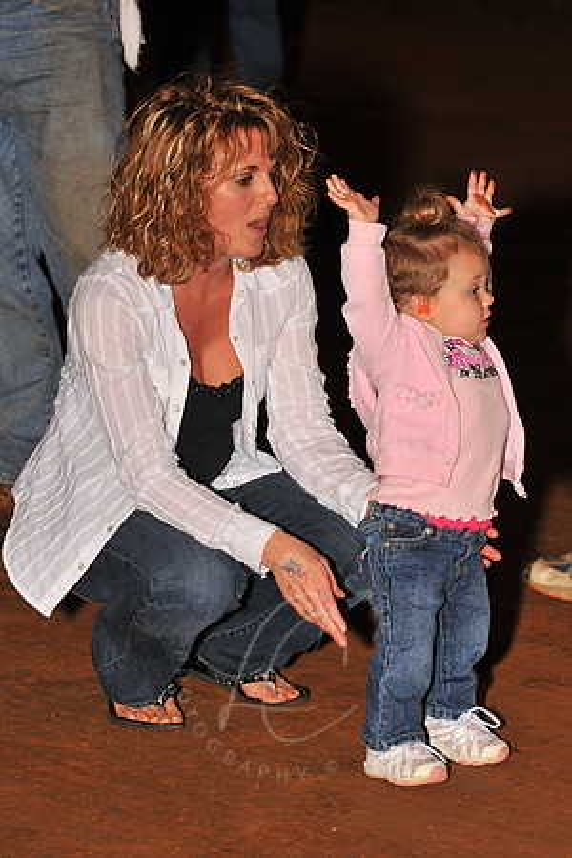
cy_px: 429
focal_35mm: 145
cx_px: 286
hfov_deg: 9.5
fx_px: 3456
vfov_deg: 14.2
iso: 500
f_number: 8
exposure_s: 1/320
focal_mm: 145
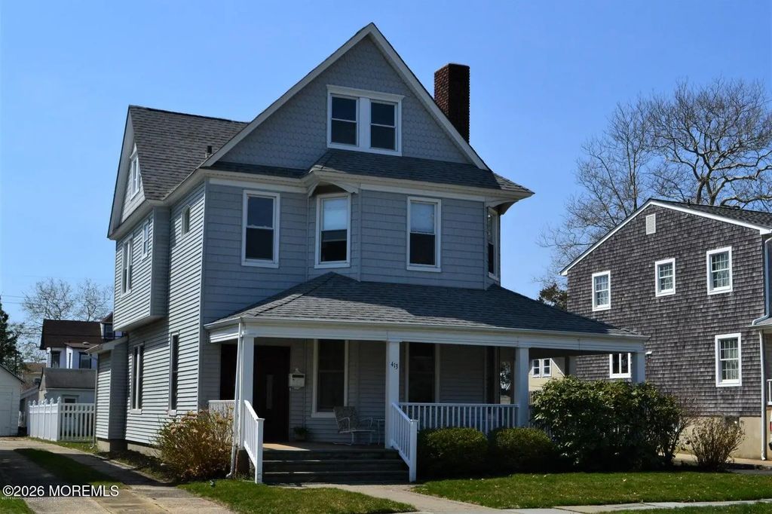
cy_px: 257
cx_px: 386
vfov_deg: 34.2
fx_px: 836
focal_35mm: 39
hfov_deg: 49.6
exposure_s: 1/500
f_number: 11
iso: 320
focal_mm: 26
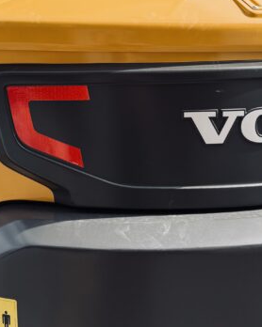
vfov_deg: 27.0
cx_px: 123
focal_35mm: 69
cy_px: 69
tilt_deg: -10.7
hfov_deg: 22.1
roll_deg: +0.1
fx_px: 669
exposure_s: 1/2907
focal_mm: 6.76
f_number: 1.78
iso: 100
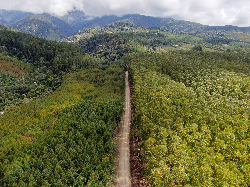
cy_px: 94
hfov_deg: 71.6
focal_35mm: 24
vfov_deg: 56.8
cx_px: 125
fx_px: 173
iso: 100
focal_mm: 4.39
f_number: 2.8
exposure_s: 1/500
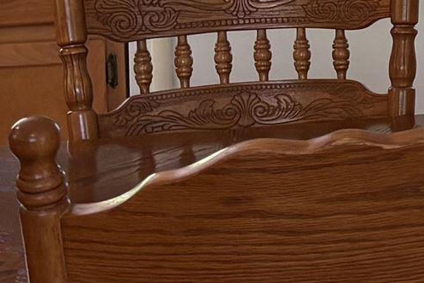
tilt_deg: -7.2
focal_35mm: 167
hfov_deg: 10.7
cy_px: -149
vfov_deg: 8.1
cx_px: 972
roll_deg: -0.5
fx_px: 1968
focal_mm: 5.96
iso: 125
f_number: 1.6
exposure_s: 1/120
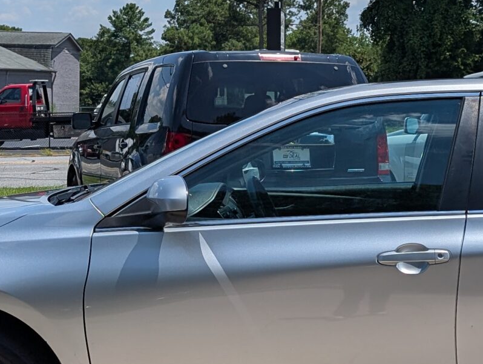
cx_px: 353
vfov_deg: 19.2
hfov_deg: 25.0
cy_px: 171
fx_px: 1076
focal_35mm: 77
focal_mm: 6.9
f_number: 1.68
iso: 20
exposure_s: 1/2519
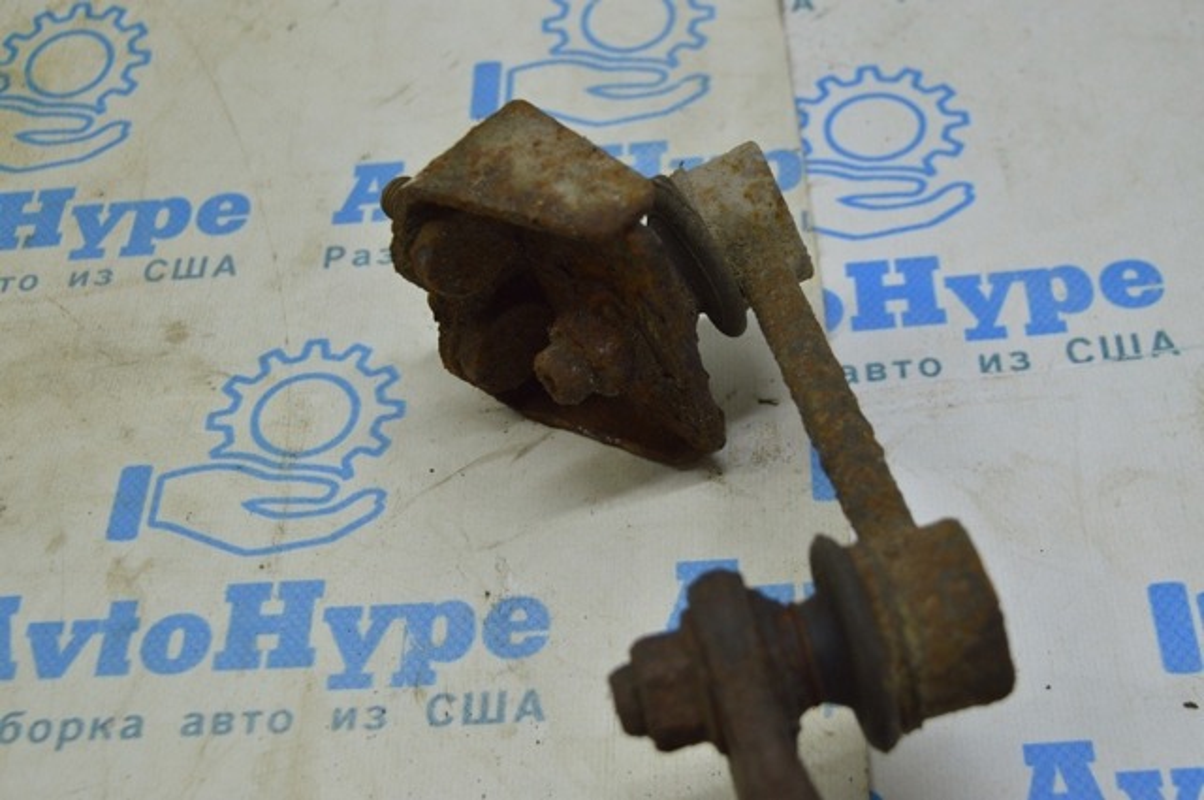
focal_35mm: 57
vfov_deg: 23.7
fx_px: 1904
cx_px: 602
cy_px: 400
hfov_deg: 35.1
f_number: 5.6
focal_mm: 38
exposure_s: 1/40
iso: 400
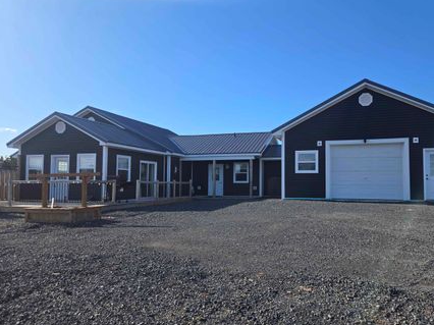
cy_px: 169
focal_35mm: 27
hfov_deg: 65.0
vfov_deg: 51.3
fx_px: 338
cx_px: 251
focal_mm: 5.4
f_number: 1.8
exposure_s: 1/1453
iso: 25
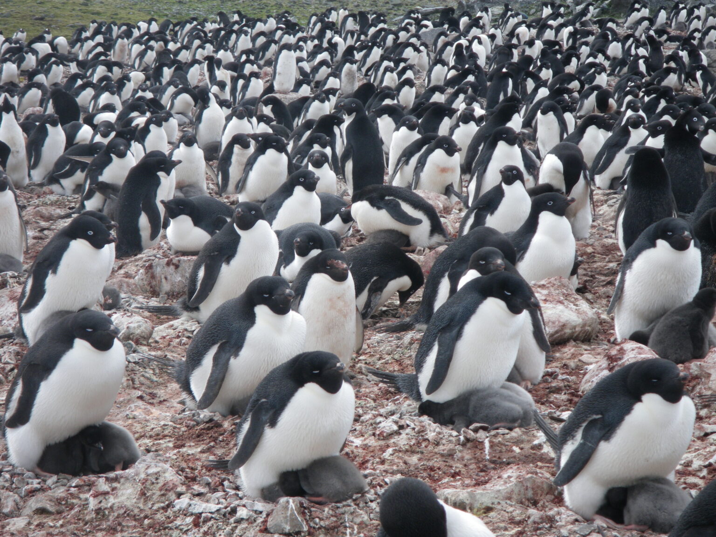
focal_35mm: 140
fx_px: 2896
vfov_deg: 10.6
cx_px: 358
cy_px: 268
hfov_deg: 14.1
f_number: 5.5
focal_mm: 25
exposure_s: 1/320
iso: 64
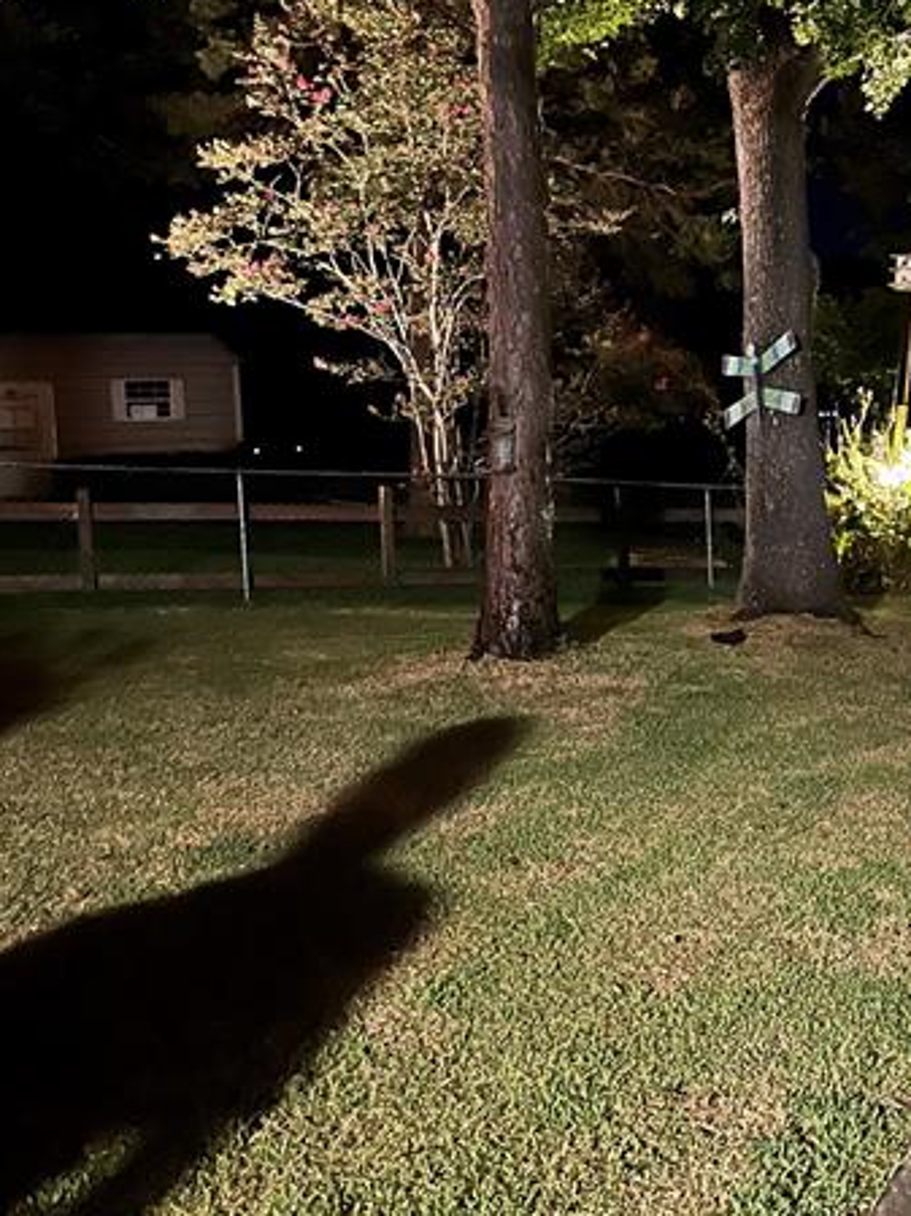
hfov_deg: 34.0
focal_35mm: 41
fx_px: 1440
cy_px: 503
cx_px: 730
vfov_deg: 45.6
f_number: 1.78
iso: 2000
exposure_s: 1/5
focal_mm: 6.86
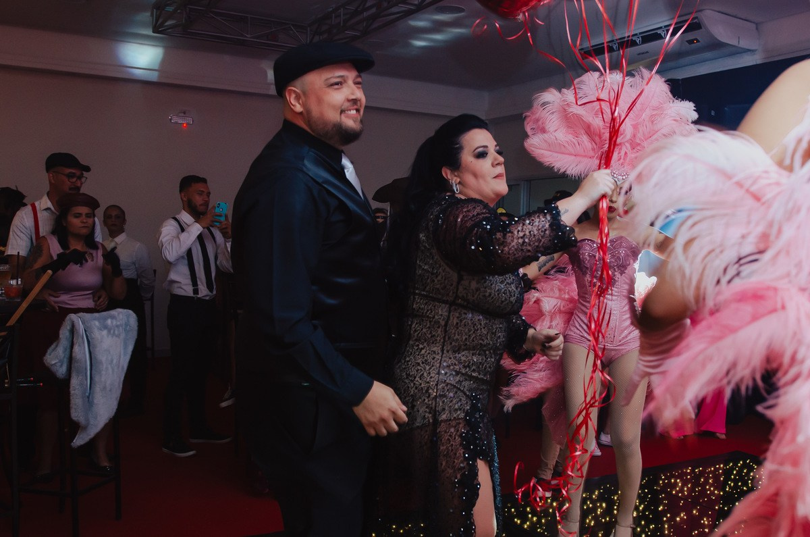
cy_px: 279
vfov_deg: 38.0
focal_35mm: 35
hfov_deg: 54.9
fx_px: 779
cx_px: 444
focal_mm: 18
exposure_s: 1/60
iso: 500
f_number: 2.8
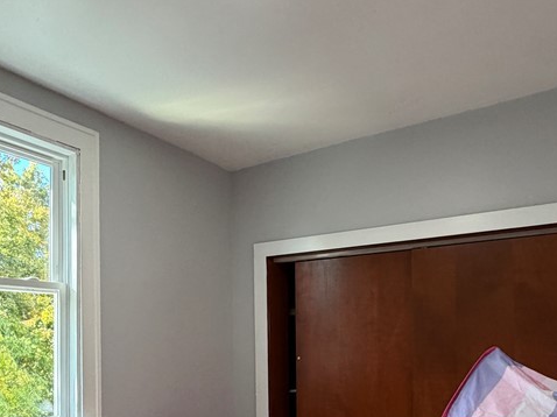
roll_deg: +0.9
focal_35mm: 30
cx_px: 199
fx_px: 482
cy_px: 334
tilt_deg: +0.2
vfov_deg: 44.5
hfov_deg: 59.0
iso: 250
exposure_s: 1/120
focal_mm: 2.22
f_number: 2.2
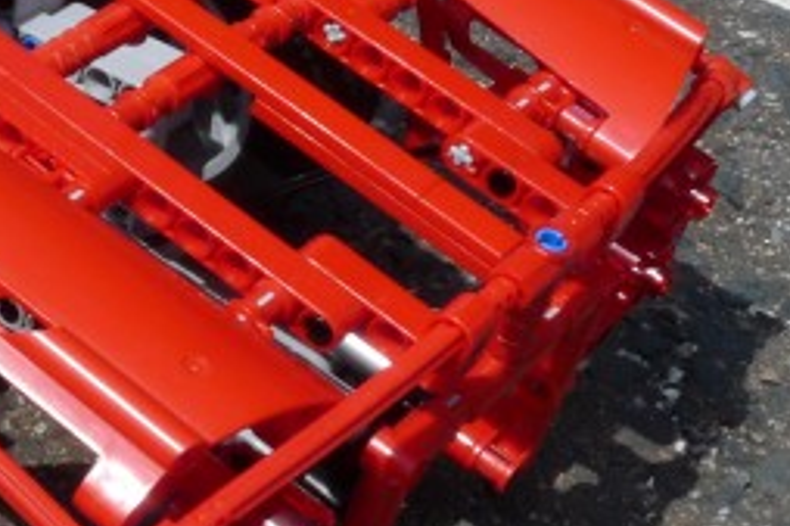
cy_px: 37
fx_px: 2303
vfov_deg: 12.9
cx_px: -274
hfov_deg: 18.0
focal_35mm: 105
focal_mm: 5.8
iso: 100
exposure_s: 1/320
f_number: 8
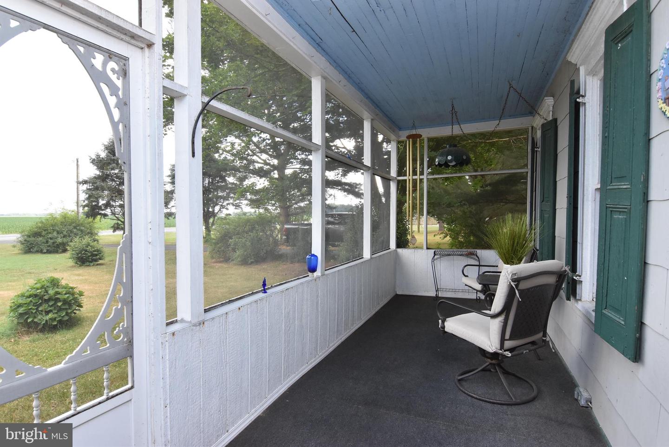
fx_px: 335
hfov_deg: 90.0
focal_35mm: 18
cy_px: 224
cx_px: 334
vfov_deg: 67.5
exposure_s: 1/200
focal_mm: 12
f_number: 8
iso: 800
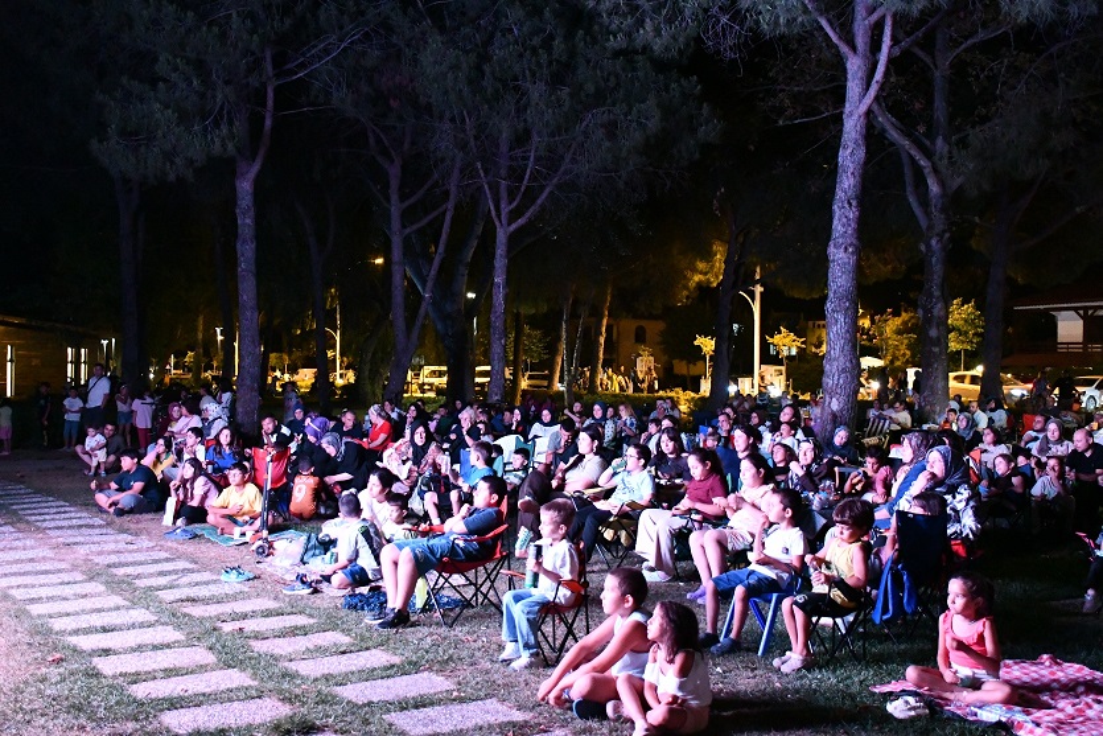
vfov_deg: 34.2
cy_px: 368
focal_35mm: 39
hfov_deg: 49.5
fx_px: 1195
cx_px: 552
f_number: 3.8
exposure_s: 1/50
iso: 12800
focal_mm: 26
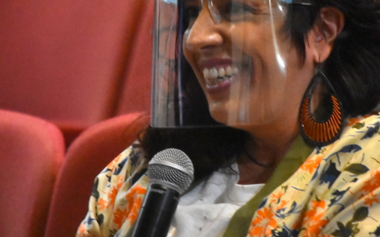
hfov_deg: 3.0
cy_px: 87
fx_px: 7303
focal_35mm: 705
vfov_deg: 1.9
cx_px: 269
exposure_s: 1/100
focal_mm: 280
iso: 8000
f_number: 5.6
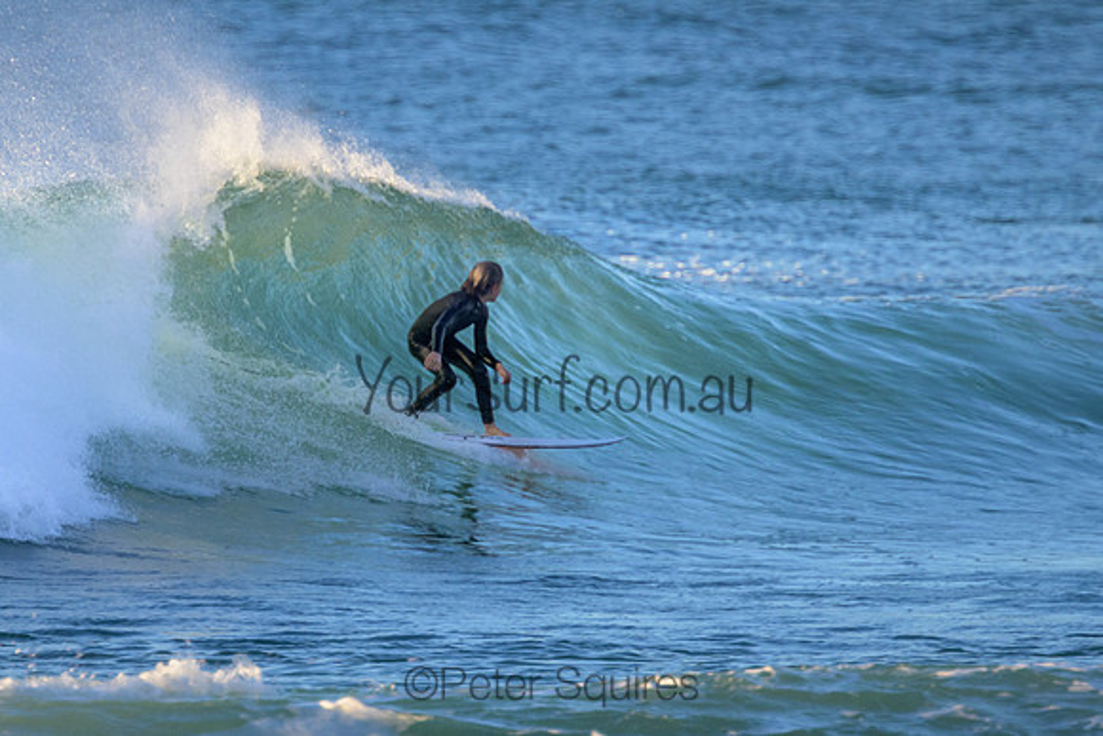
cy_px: 298
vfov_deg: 1.2
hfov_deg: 1.8
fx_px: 34350
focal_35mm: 1121
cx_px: 462
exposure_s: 1/400
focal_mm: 800
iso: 1800
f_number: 11
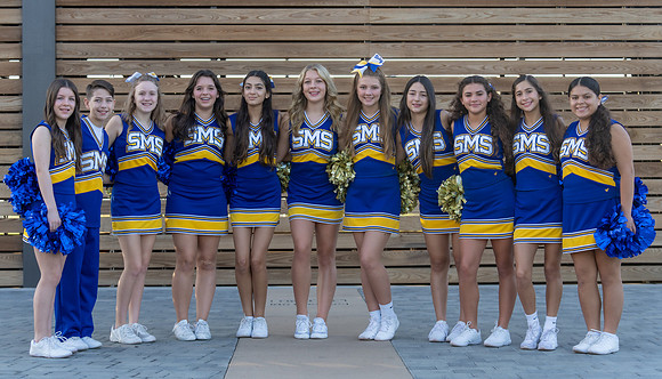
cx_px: 338
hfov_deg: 27.3
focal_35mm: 77
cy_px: 179
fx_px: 1365
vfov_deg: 15.8
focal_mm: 70
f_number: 4
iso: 250
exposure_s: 1/320
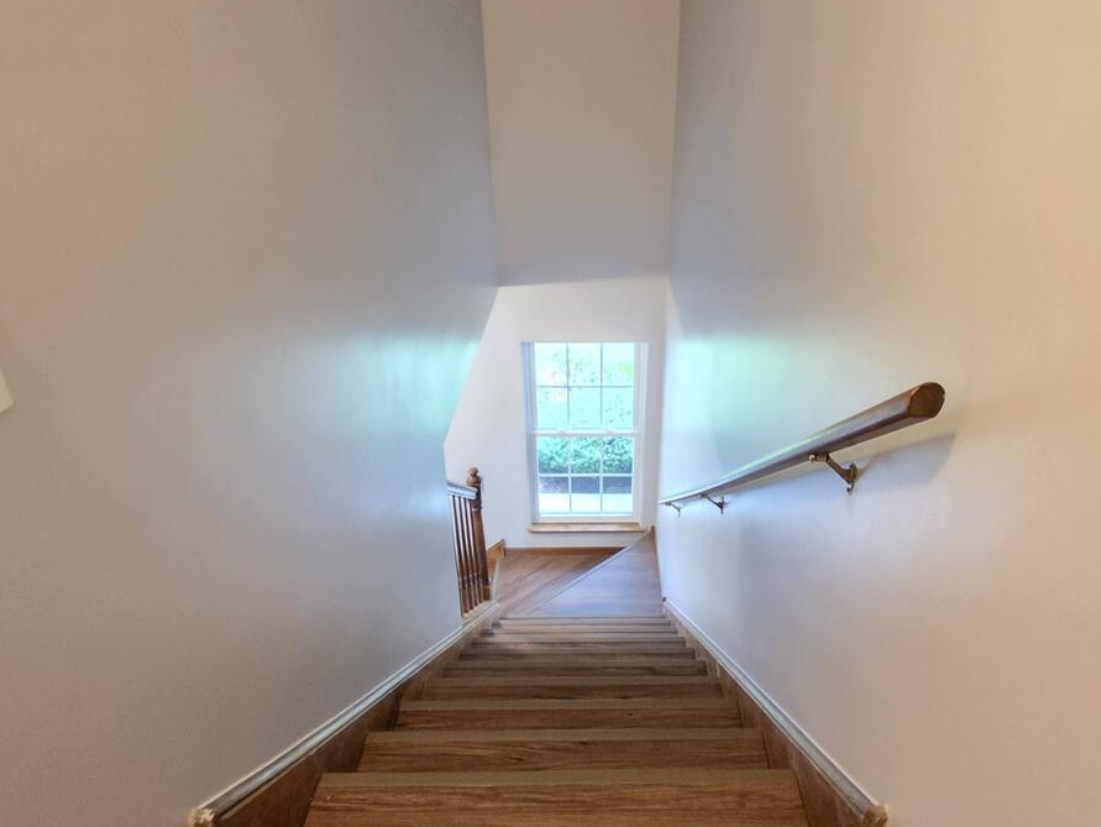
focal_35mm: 21
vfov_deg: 63.4
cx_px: 612
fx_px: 668
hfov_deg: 78.7
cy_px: 376
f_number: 1.9
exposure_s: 1/60
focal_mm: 2.2
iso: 1000
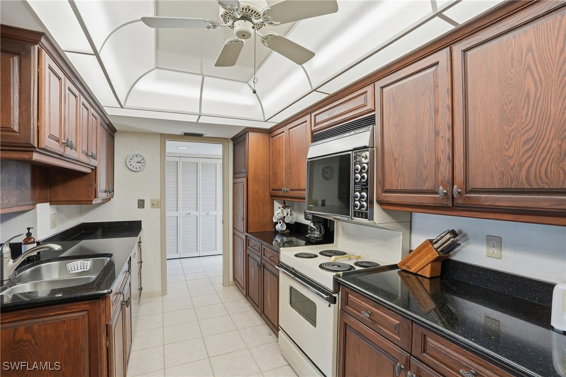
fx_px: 251
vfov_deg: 73.7
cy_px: 188
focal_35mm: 16
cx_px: 283
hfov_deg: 96.8
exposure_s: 1/30
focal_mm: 16
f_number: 9
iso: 200
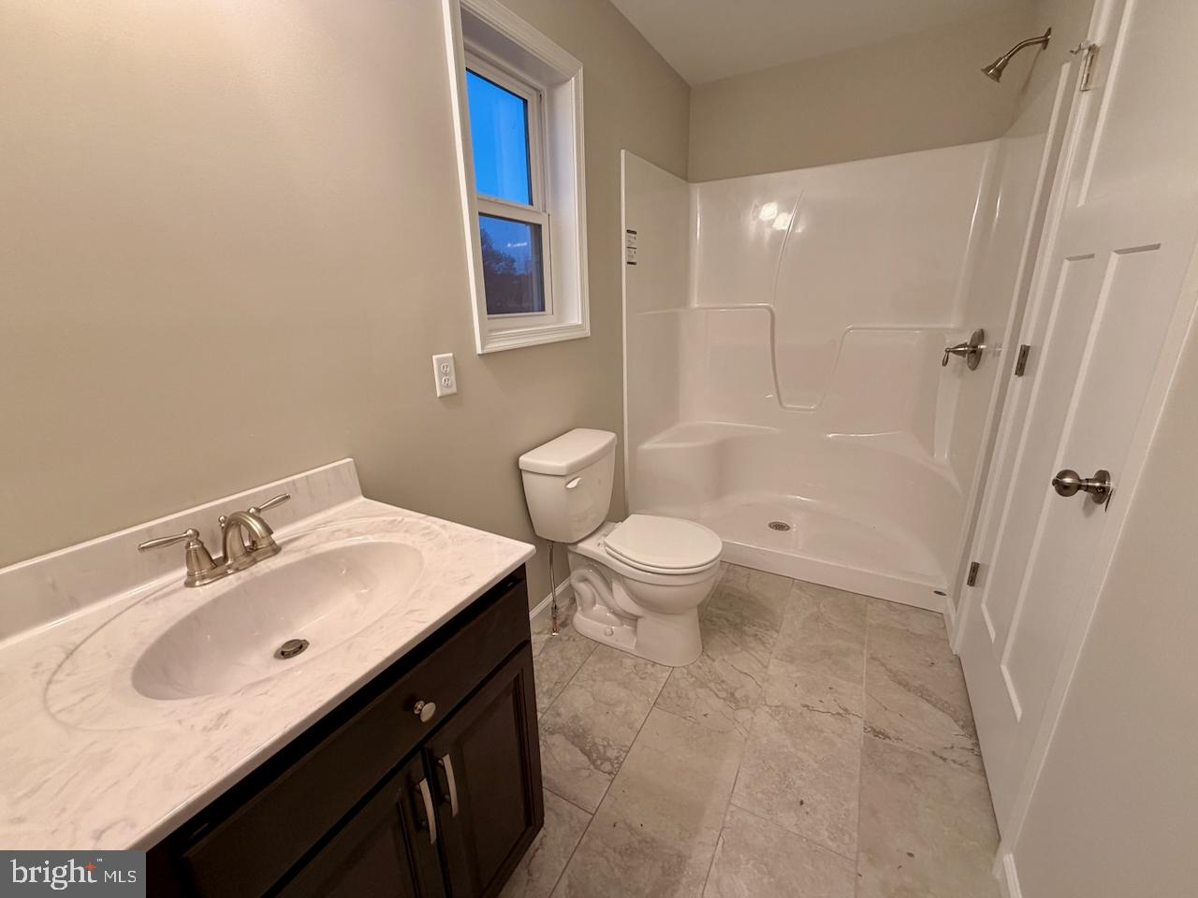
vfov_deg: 85.7
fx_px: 485
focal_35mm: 14
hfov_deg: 102.1
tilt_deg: -18.1
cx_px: 599
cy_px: 449
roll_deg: +1.2
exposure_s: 1/60
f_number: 2.2
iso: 160
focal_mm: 2.22
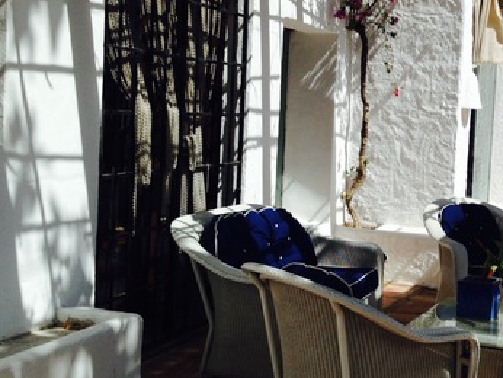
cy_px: 151
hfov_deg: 30.3
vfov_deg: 24.0
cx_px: 454
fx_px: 887
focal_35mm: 61
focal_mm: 4.12
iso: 50
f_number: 2.4
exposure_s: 1/3390
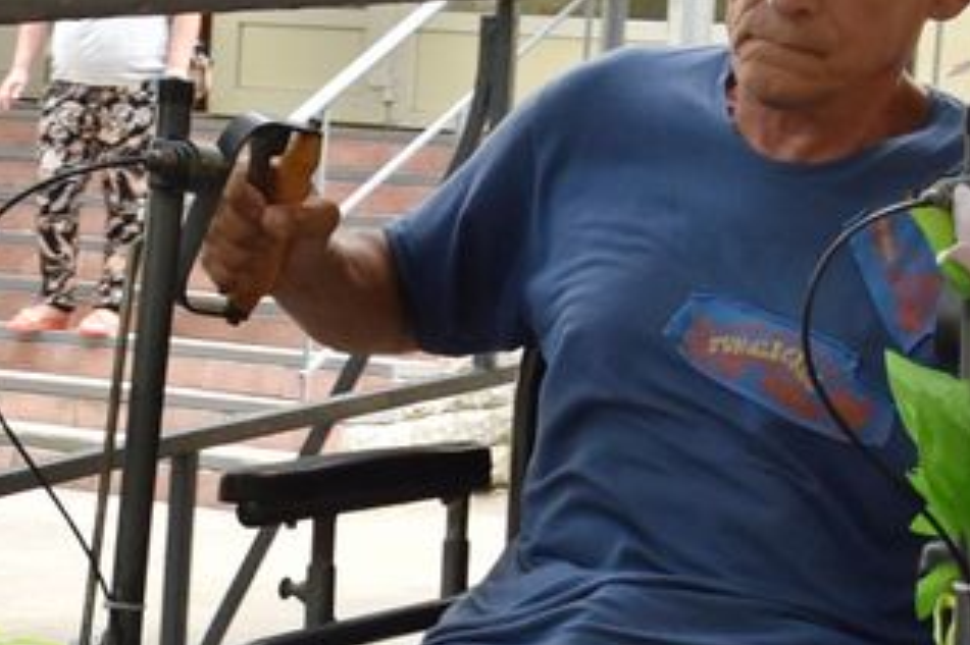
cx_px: -373
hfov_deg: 17.8
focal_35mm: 106
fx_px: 2855
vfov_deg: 12.8
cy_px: 533
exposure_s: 1/400
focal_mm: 24
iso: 800
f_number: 5
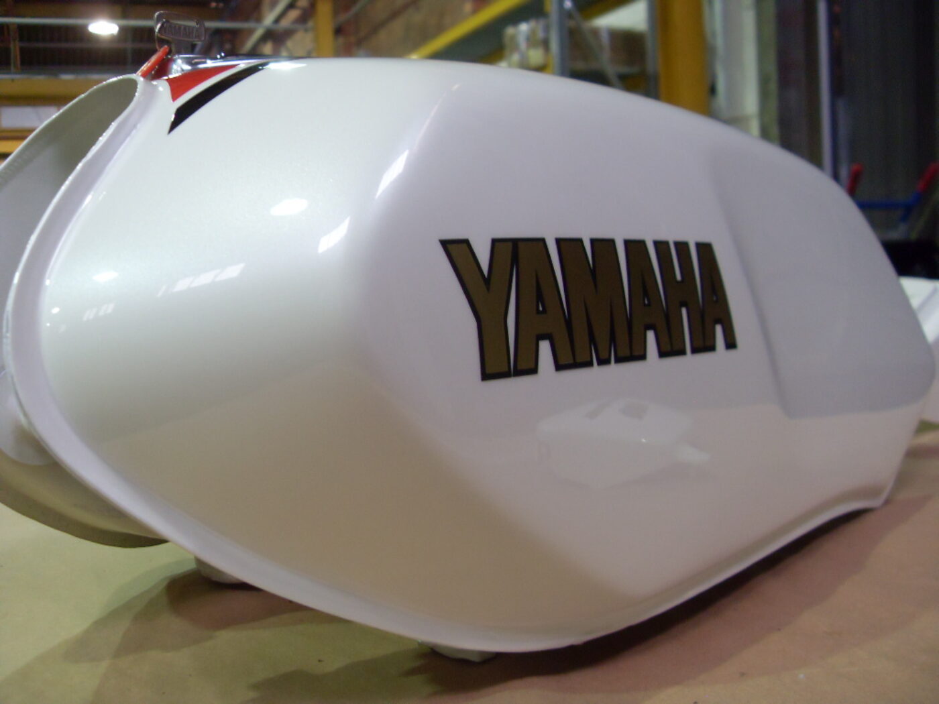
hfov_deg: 52.6
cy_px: 352
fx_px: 949
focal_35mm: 35
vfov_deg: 40.7
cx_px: 470
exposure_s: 1/30
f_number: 2.8
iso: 200
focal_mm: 6.3
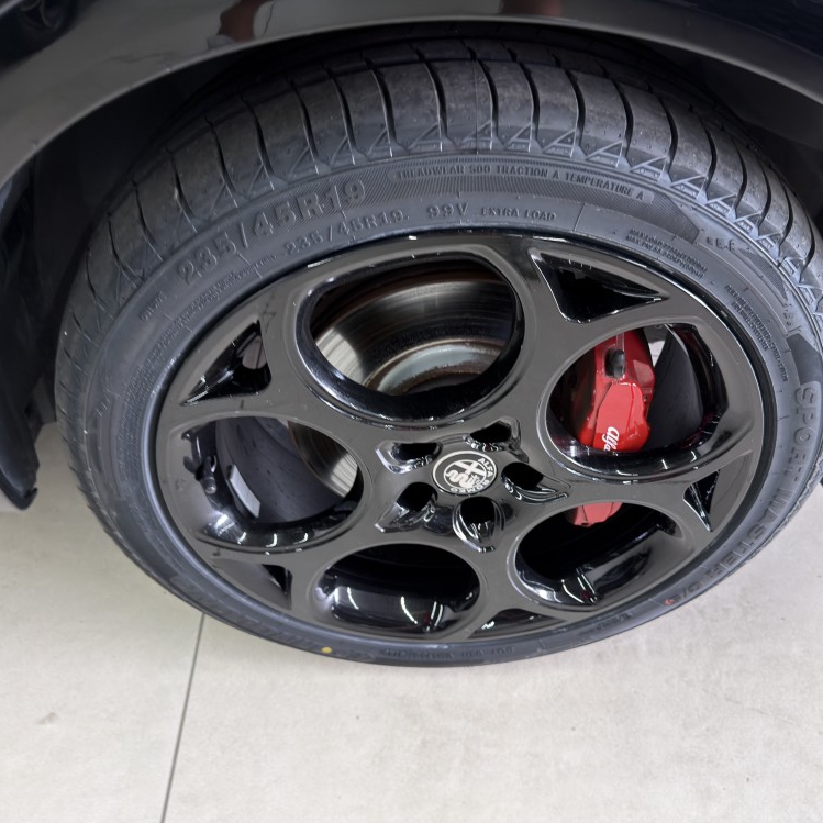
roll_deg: -7.2
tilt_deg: -44.4
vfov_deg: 55.6
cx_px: 471
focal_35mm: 29
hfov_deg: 55.4
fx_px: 780
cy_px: 419
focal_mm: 6.76
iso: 250
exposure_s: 1/33
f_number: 1.78
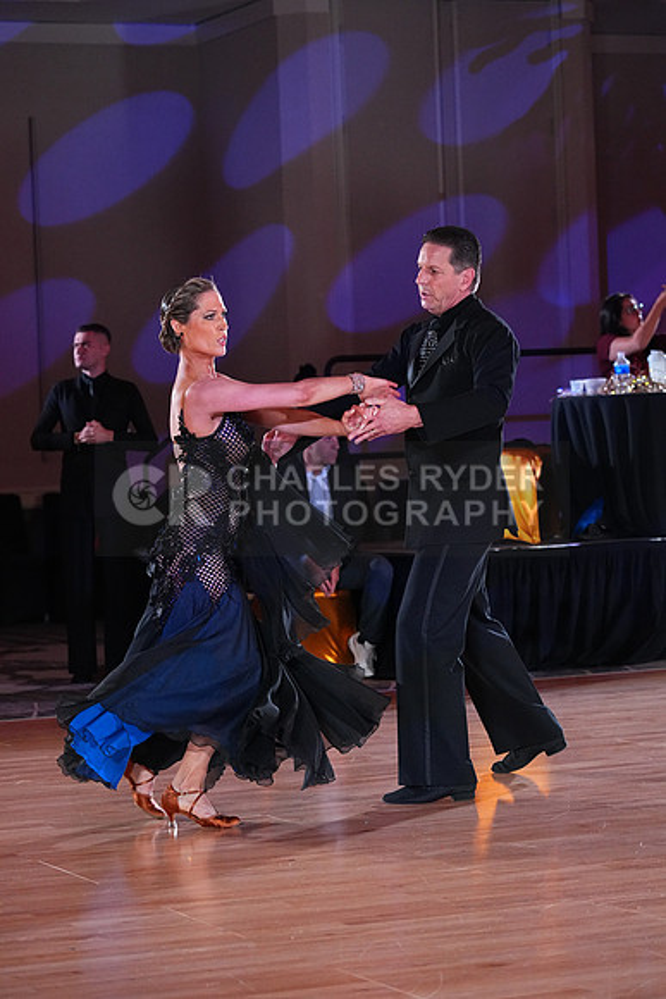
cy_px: 500
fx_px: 2912
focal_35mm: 105
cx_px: 333
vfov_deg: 19.5
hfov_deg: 13.0
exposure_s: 1/400
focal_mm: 105
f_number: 5
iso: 5000
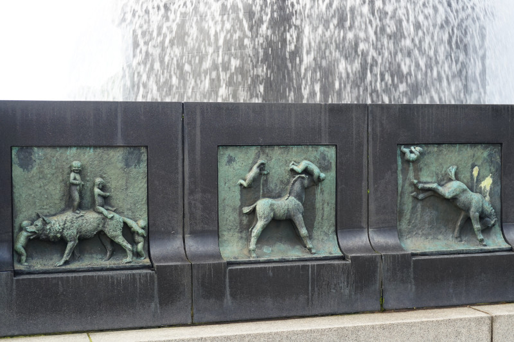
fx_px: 814
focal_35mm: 57
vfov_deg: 23.8
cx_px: 257
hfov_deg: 35.1
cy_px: 171
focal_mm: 38
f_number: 6.3
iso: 100
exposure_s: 1/60
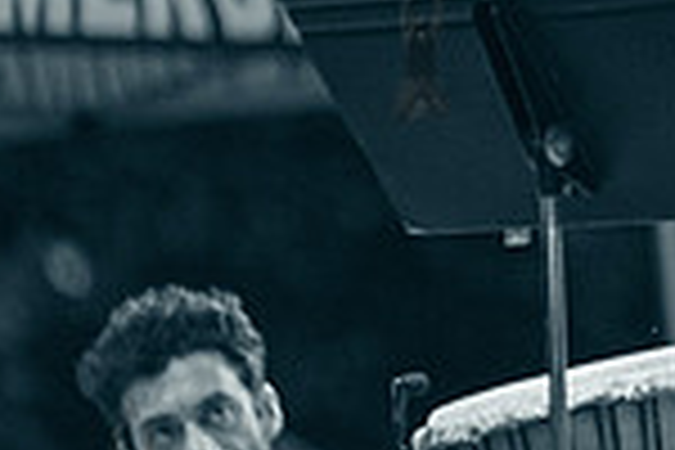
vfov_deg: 1.8
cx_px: 999
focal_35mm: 773
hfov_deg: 2.7
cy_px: -178
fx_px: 14493
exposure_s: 1/320
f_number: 2.8
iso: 1600
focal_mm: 200
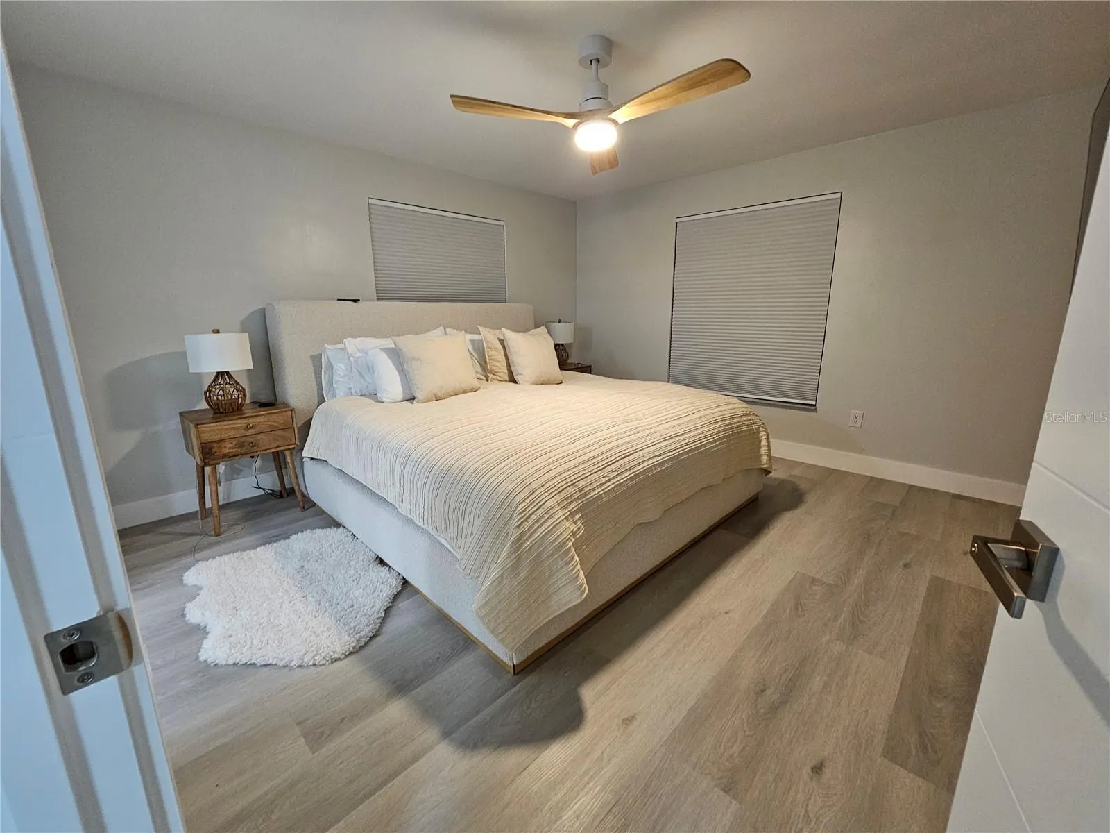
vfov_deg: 89.9
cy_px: 416
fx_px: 417
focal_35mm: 13
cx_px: 555
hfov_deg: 106.2
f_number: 2.2
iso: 320
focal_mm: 2.2
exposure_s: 1/30
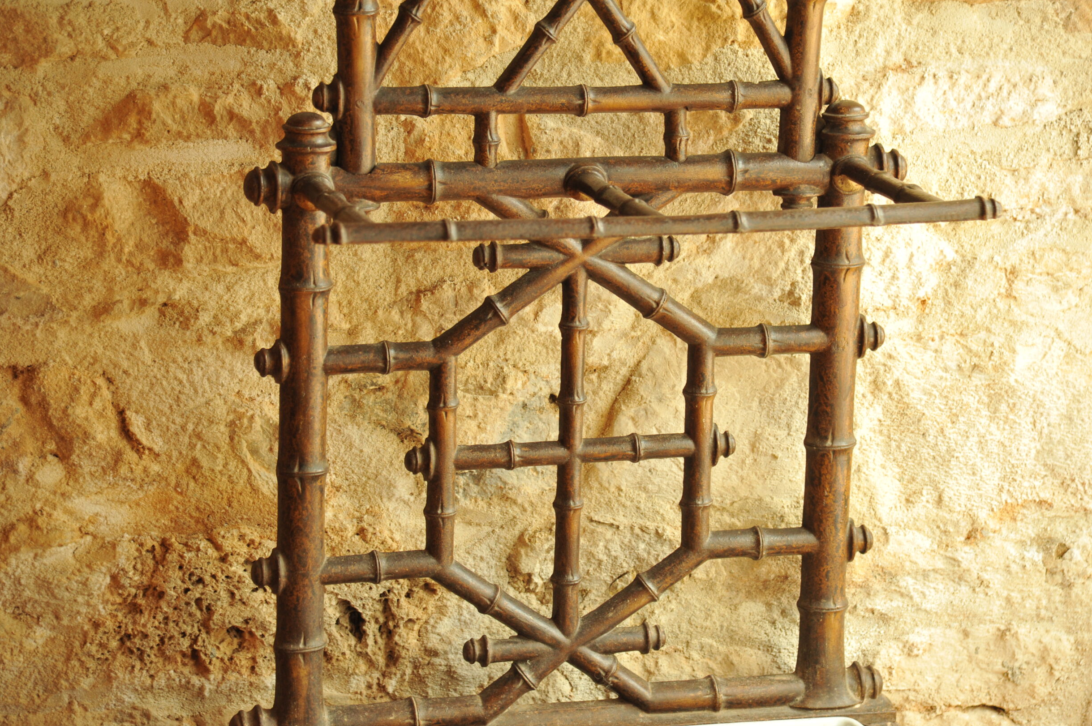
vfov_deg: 10.9
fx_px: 3819
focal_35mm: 126
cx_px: 565
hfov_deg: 16.3
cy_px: 374
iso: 1250
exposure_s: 1/125
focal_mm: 120
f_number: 4.5
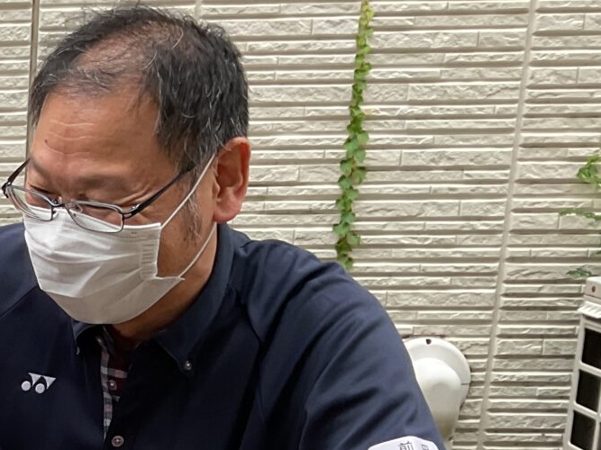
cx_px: -296
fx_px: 1545
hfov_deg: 19.3
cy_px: 541
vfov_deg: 15.9
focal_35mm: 89
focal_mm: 3
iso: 32
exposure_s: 1/120
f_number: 1.8
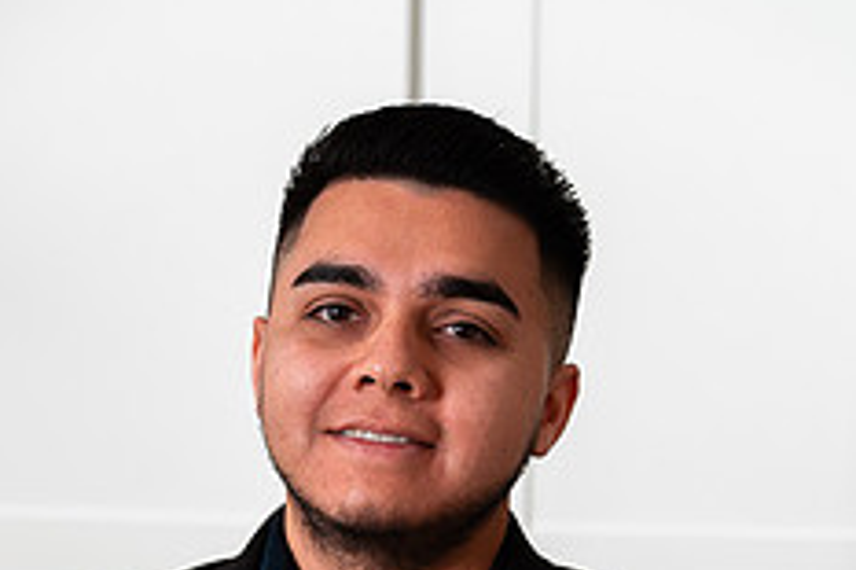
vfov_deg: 8.2
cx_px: 393
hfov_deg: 12.5
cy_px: 805
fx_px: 3897
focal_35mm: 164
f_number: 3.2
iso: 50
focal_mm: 85
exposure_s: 1/160
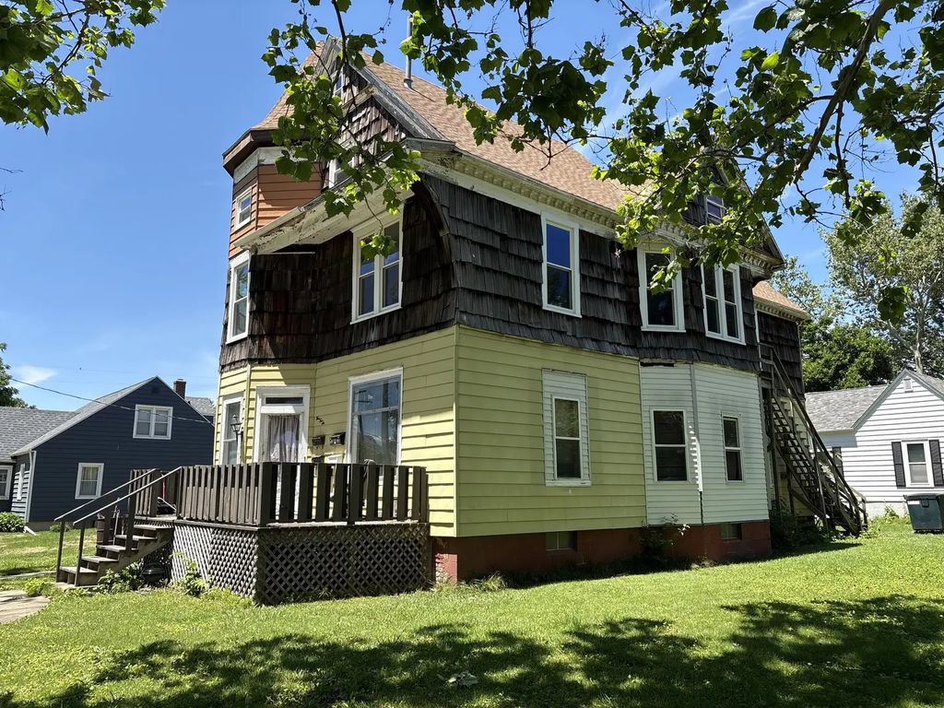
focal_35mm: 26
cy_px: 354
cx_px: 472
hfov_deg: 67.3
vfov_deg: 53.1
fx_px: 709
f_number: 1.6
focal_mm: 5.96
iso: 50
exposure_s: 1/1287
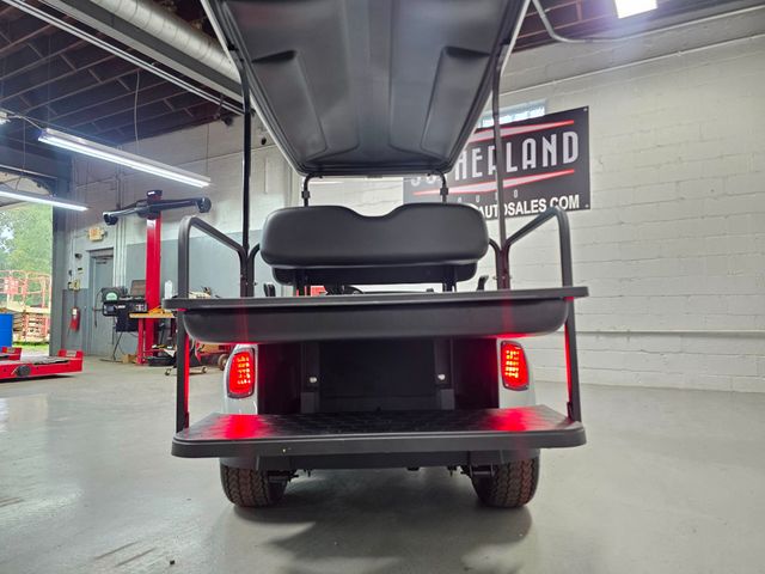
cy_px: 287
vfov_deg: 58.9
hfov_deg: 73.9
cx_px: 382
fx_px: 508
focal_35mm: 23
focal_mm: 6.3
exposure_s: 1/120
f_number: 1.7
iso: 250
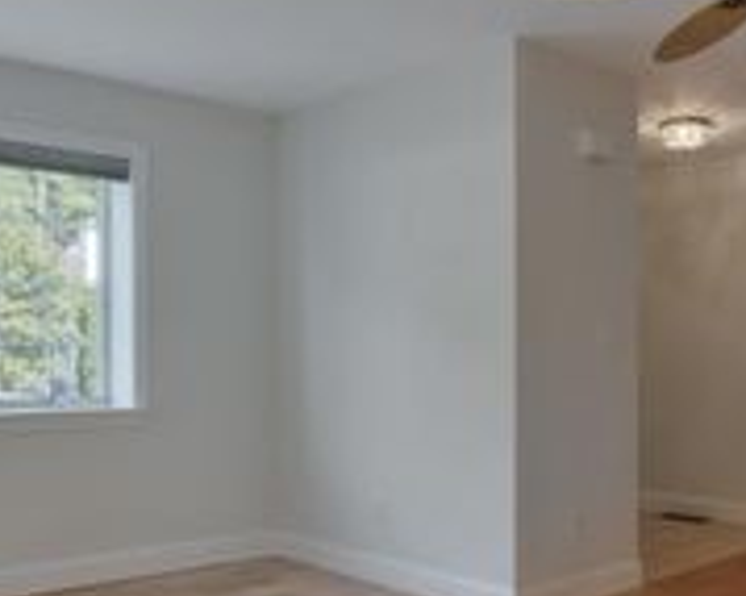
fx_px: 927
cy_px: 369
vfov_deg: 35.5
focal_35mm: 42
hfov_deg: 43.7
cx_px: 438
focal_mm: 16
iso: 800
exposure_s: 1/250
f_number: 8
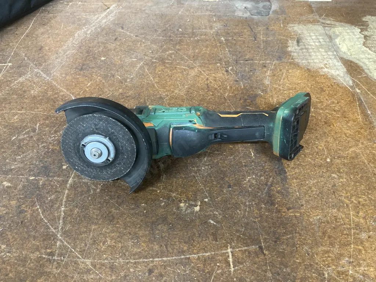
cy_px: 141
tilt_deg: -46.7
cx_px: 188
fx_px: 304
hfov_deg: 63.4
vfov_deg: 49.7
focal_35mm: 28
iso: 320
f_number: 1.8
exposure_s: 1/33
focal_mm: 3.99
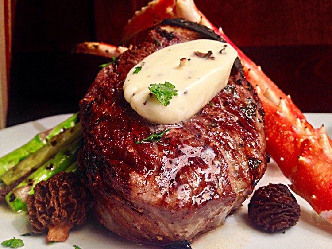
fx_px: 316
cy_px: 124
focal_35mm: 33
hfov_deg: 55.4
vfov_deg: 42.9
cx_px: 166
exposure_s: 1/20
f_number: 2.4
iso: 80
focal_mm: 4.12
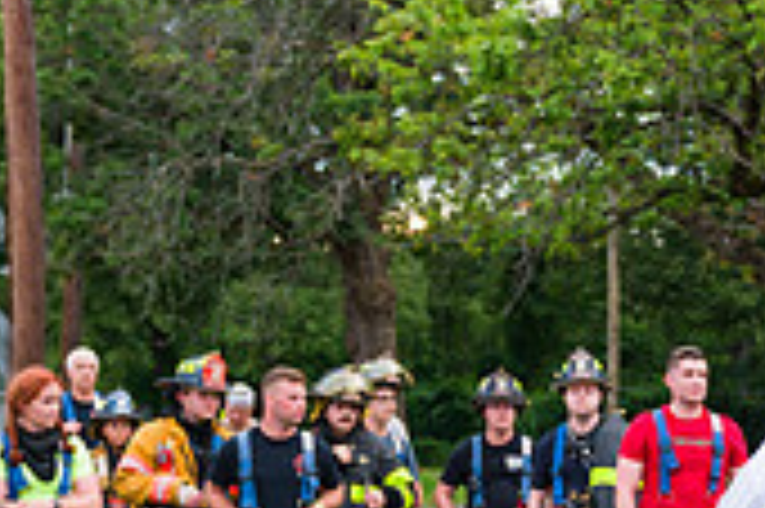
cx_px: 729
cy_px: 472
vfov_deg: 14.7
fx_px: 1953
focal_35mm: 92
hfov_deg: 21.5
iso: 400
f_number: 3.2
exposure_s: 1/250
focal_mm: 27
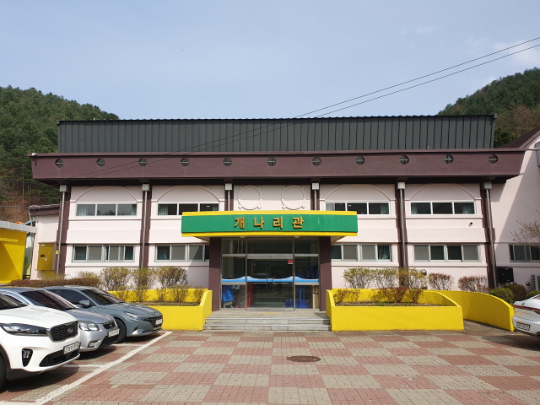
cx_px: 270
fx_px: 406
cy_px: 202
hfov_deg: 67.3
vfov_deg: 53.1
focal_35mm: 26
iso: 50
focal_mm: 4.32
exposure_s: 1/1324
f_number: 2.4
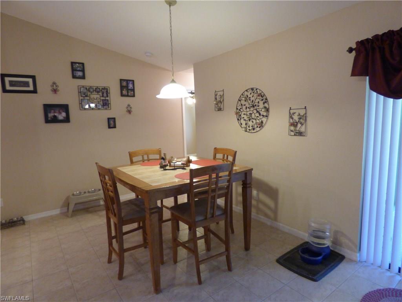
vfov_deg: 66.0
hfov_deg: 81.7
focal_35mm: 20
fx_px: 232
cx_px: 201
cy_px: 151
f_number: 2.8
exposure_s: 1/25
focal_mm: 3.58
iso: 400
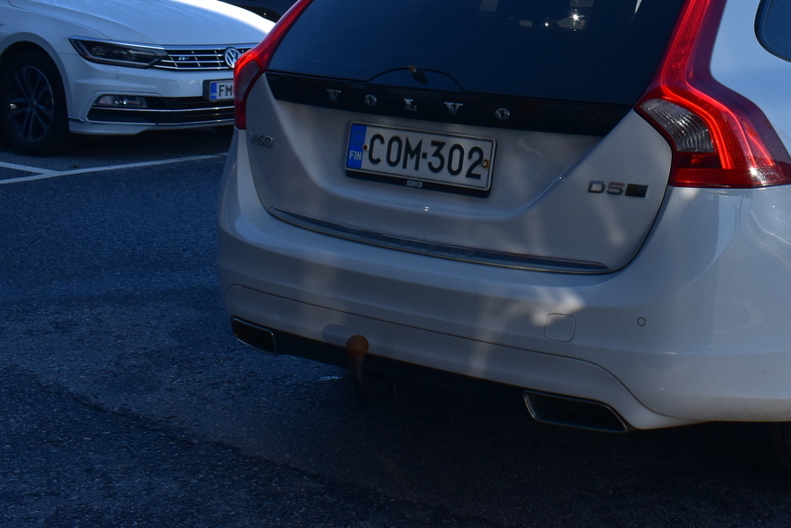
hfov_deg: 31.7
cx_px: 670
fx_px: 1340
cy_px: 113
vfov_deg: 22.0
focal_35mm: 61
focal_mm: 22
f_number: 11
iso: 400
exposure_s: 1/350
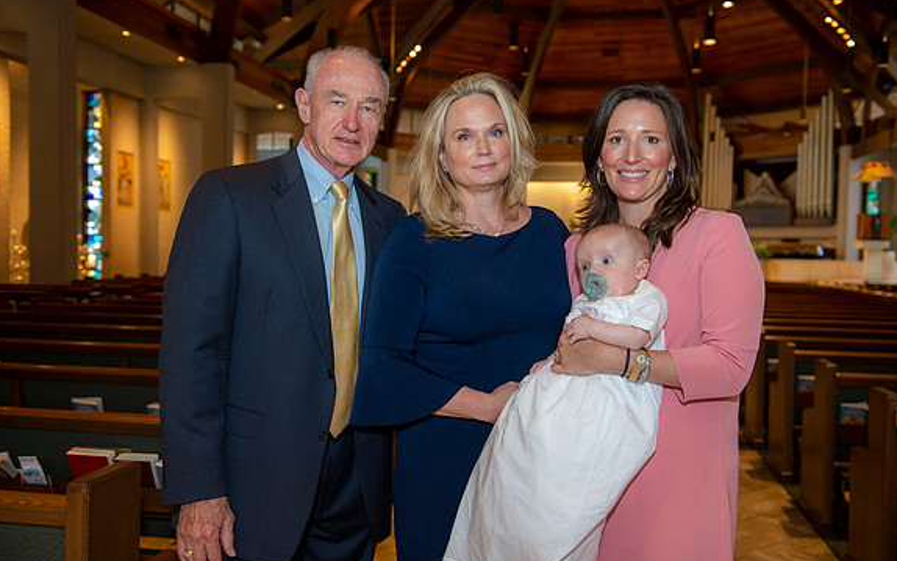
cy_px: 283
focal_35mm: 35
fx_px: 856
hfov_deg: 55.3
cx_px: 447
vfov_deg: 36.3
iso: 1000
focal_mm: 34
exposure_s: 1/100
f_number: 3.5
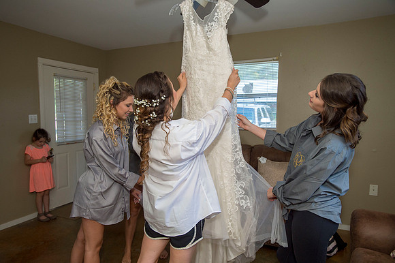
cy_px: 132
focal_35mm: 25
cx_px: 198
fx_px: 274
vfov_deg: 51.2
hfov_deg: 71.5
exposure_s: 1/640
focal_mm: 25
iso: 1250
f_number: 4
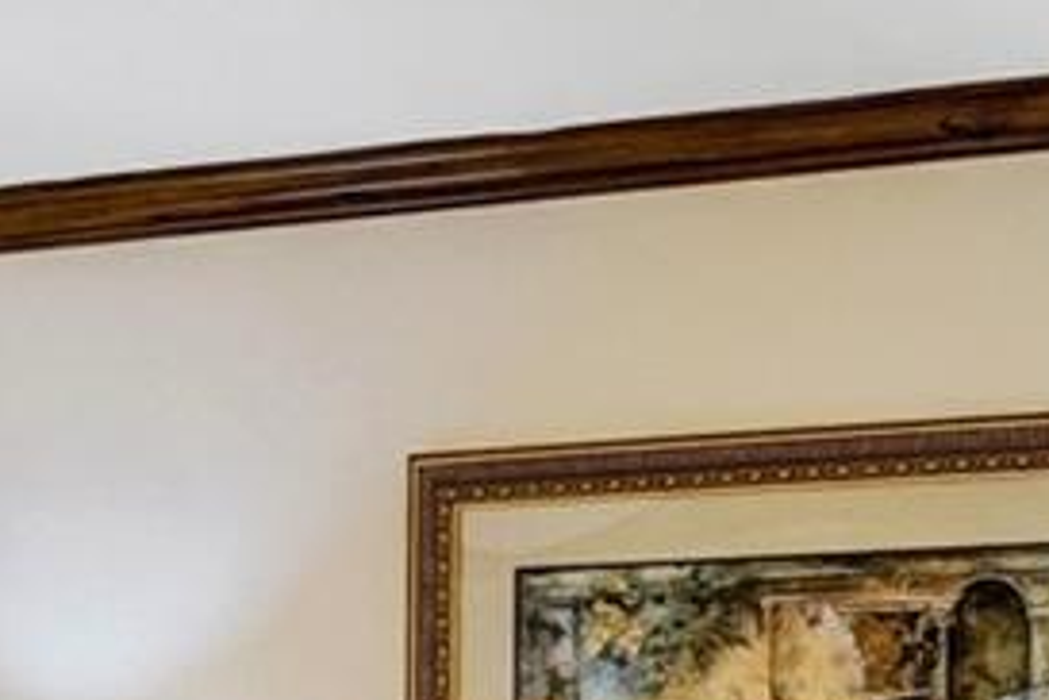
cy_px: 1023
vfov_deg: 15.5
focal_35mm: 82
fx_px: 2389
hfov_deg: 24.7
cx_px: 669
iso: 1250
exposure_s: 1/200
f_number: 2.8
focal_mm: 14
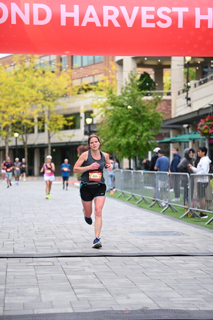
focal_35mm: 88
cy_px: 160
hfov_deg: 15.5
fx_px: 780
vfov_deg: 23.1
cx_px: 106
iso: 640
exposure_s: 1/2000
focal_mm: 88
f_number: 2.8
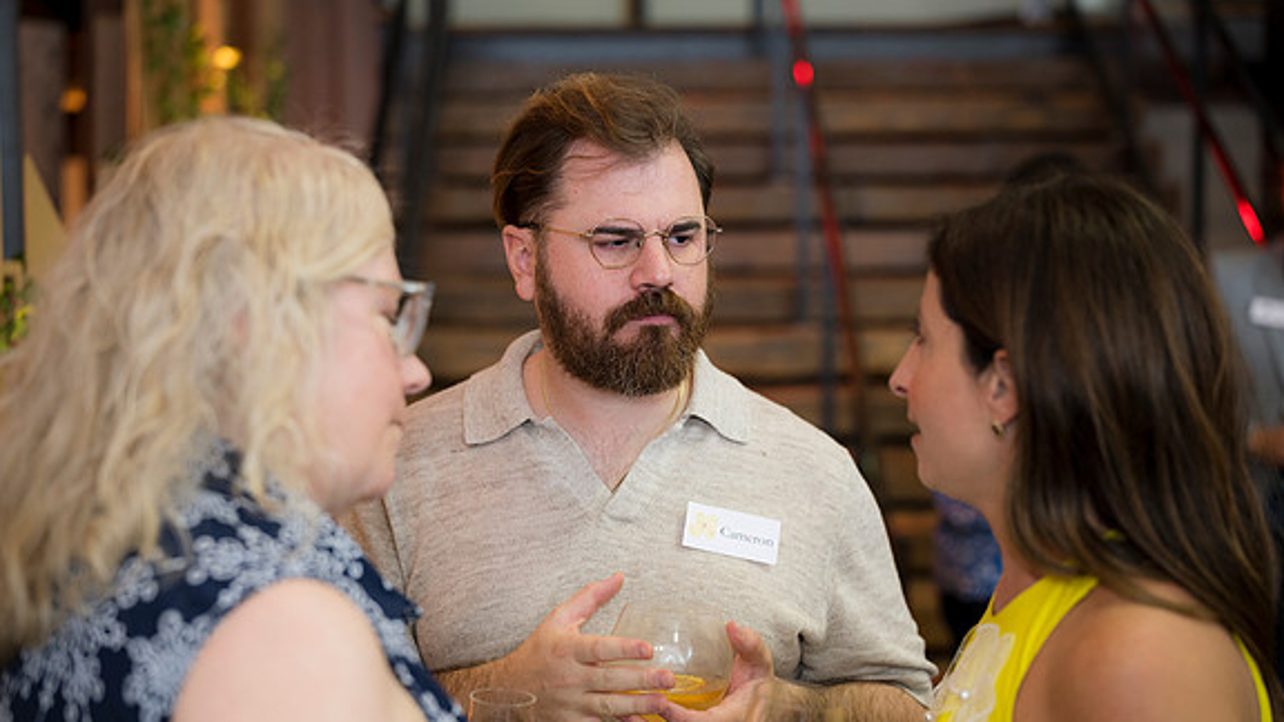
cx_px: 640
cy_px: 429
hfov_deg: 36.0
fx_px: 1975
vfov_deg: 20.7
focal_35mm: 58
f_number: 2.2
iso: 560
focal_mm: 55
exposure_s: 1/160
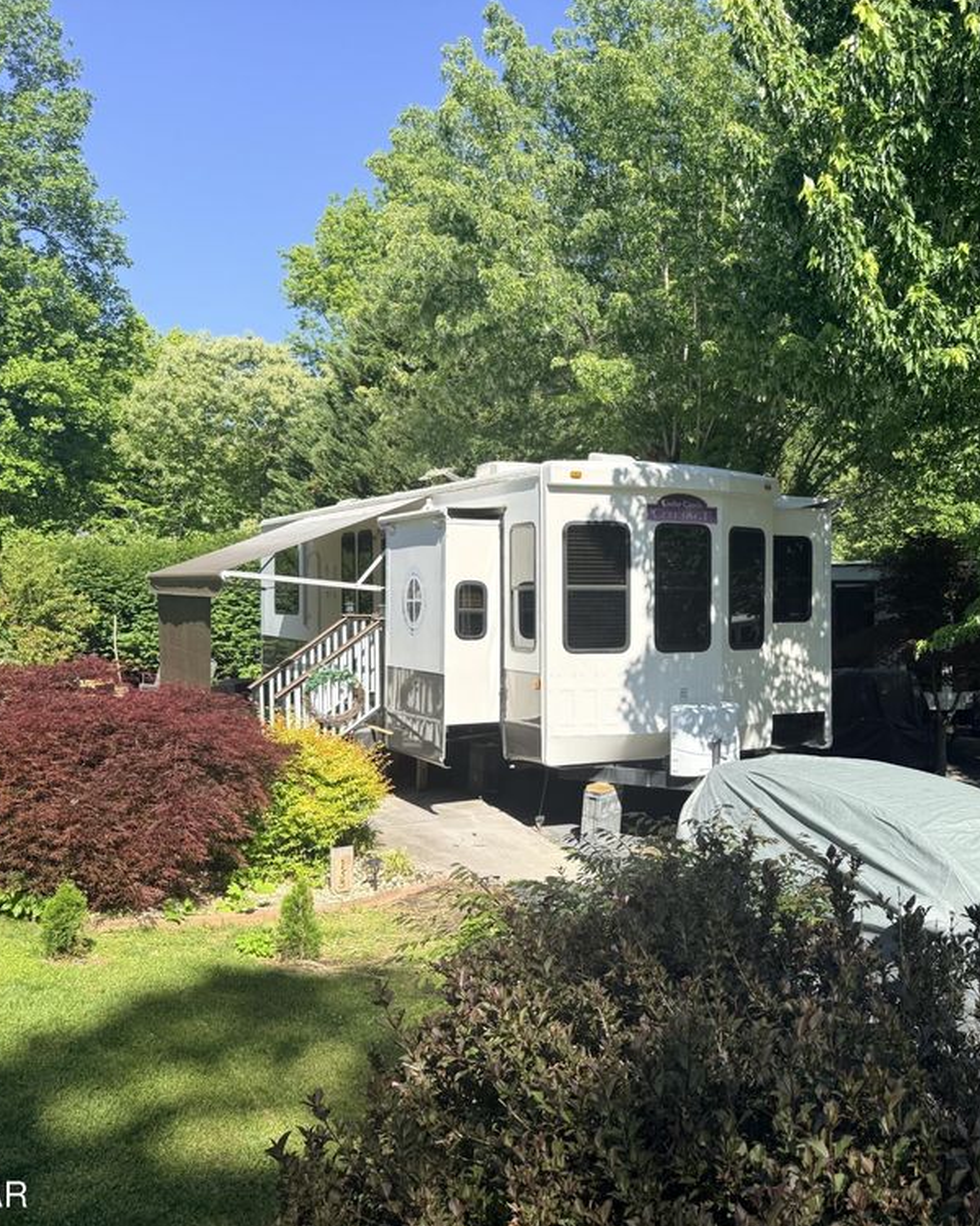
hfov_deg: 44.3
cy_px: 624
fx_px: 1160
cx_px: 733
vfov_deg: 55.7
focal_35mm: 32
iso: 100
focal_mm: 6.76
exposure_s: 1/3021
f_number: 1.78
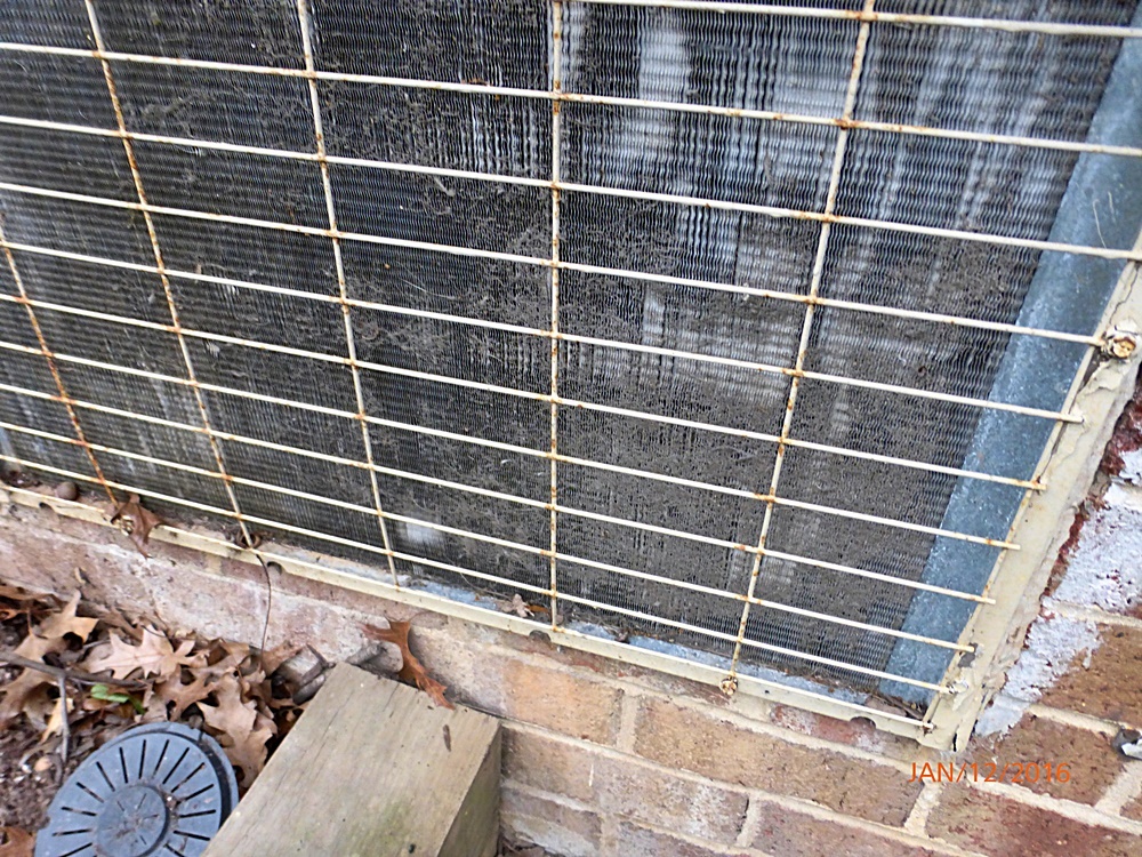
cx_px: 571
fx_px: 825
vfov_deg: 54.9
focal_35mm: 25
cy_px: 428
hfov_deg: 69.4
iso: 320
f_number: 3.3
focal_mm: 4.3
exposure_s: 1/60
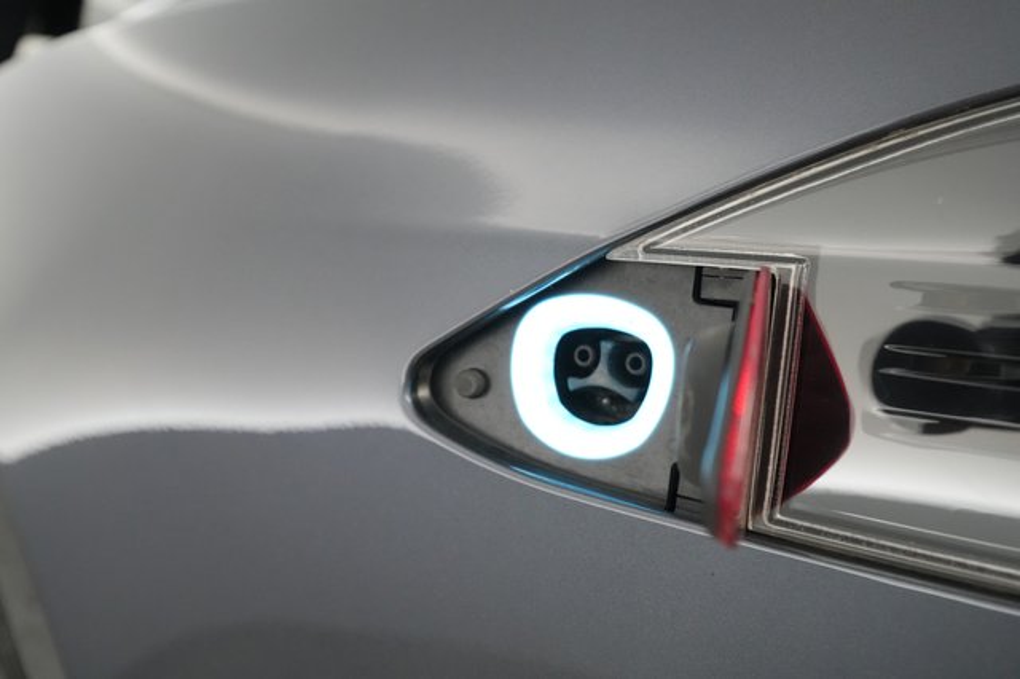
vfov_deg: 46.4
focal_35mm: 28
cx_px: 510
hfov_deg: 65.5
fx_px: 793
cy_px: 340
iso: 8000
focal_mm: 28
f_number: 4
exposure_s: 1/250
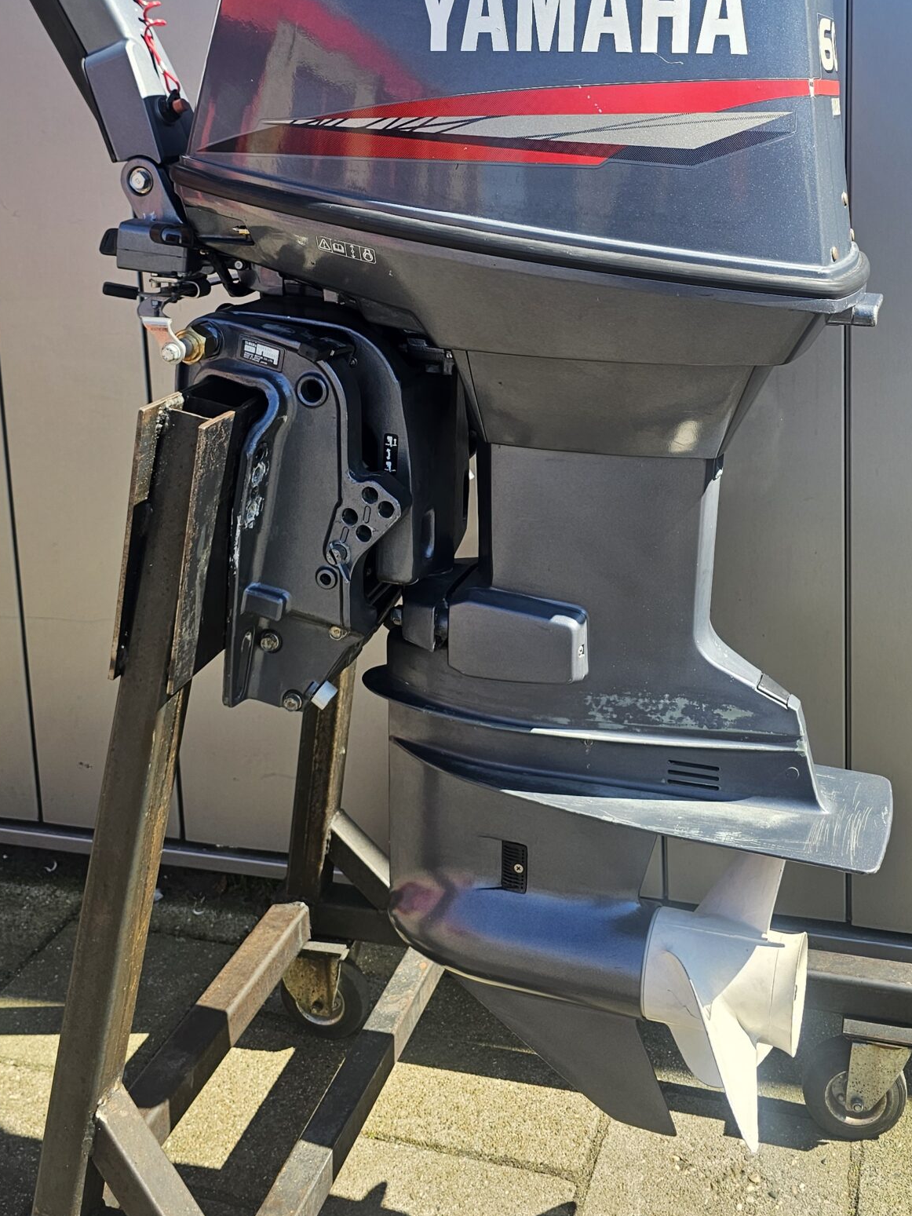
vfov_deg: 47.2
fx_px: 1335
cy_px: 309
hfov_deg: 37.6
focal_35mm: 38
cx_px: 528
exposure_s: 1/379
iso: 20
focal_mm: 6.3
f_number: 1.7
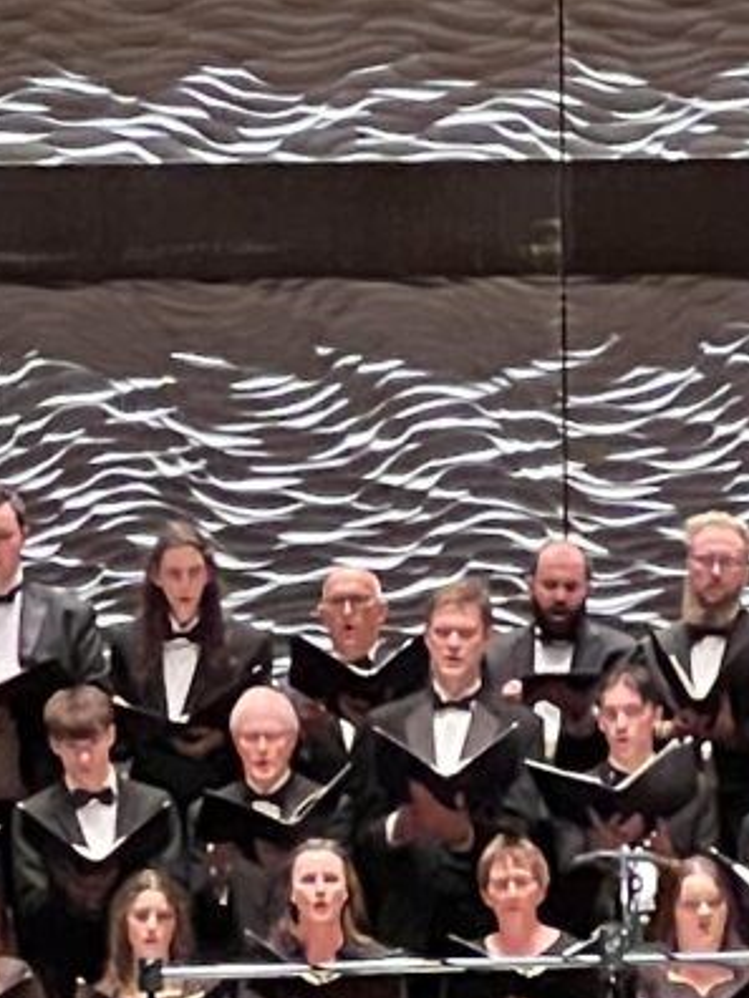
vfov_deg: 4.0
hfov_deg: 3.0
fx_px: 14367
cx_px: 953
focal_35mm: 498
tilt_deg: -4.1
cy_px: 1603
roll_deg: +0.4
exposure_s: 1/60
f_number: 2.8
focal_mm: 9
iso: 400
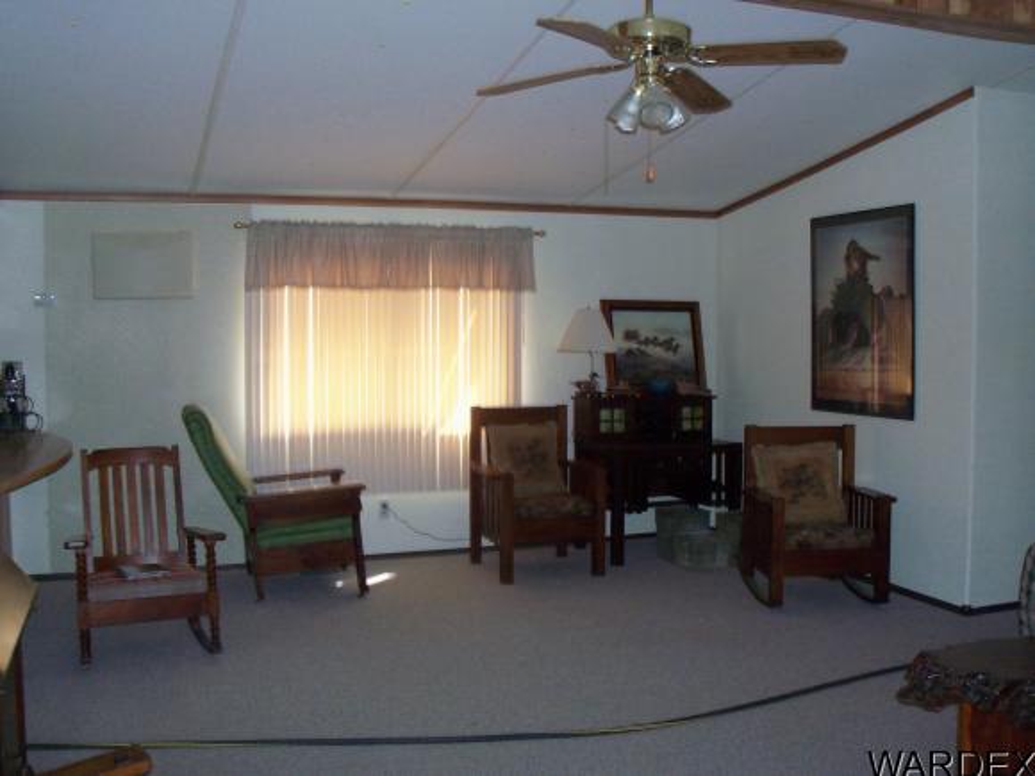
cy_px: 388
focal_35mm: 35
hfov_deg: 52.6
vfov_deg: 40.7
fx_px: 1046
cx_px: 518
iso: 200
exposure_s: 1/30
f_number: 3
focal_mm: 6.3
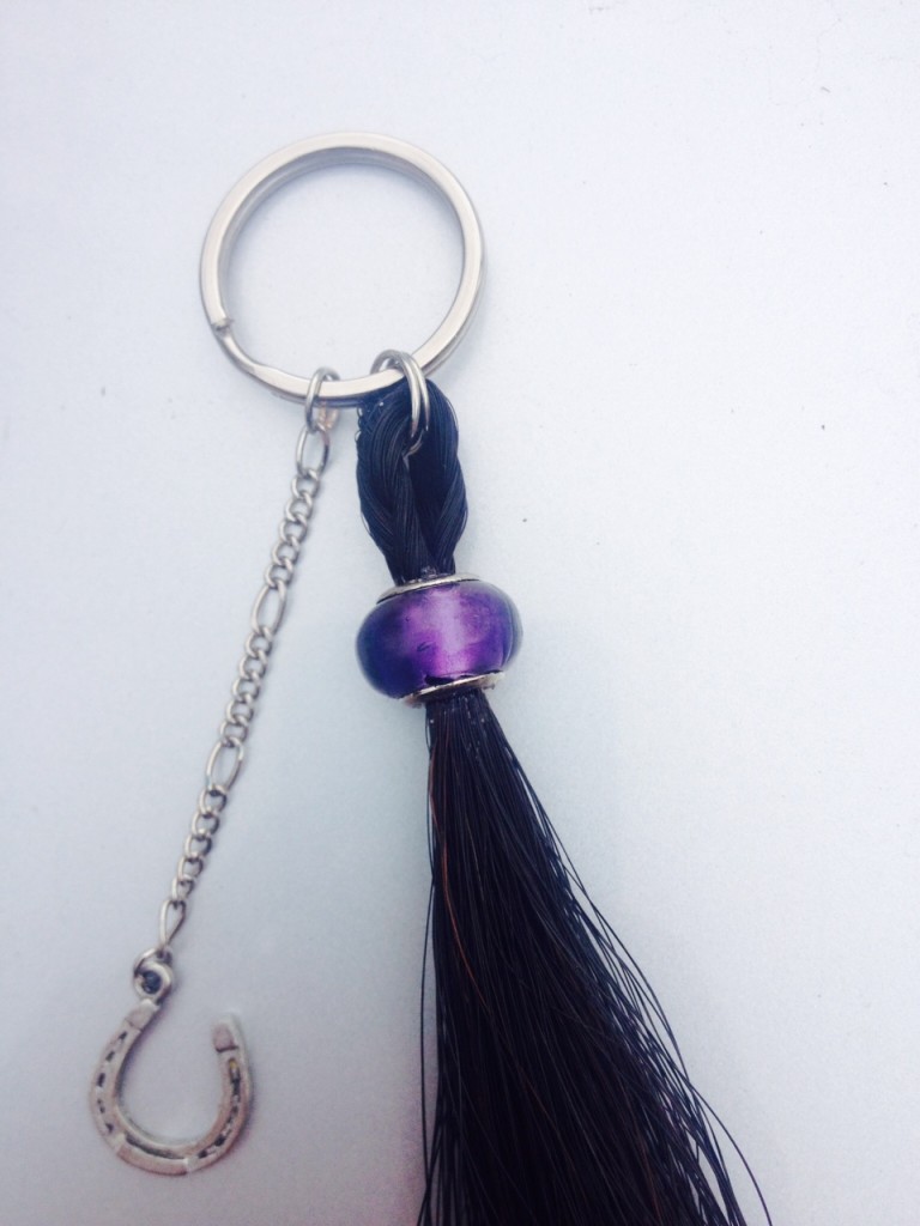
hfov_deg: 40.7
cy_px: 613
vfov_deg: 52.6
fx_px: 1240
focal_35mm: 35
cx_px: 460
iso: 50
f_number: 2.4
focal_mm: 4.28
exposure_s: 1/557
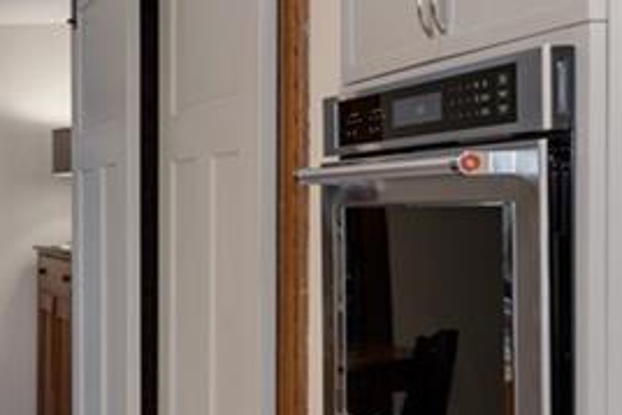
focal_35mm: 65
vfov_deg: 20.9
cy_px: 217
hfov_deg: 23.8
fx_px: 1124
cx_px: -339
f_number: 7.1
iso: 320
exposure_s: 1/25
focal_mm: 17
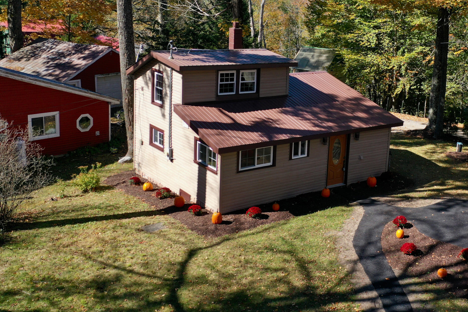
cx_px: 320
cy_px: 126
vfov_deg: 29.8
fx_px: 585
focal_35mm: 45
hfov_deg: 42.9
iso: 100
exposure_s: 1/50
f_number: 3.2
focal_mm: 10.26
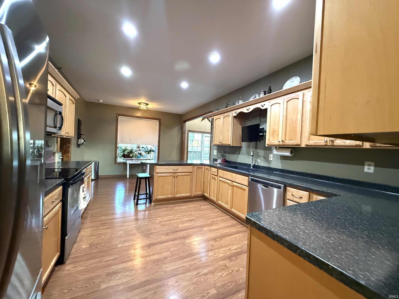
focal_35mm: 14
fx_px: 161
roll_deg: -2.3
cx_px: 200
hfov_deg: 102.1
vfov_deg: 85.7
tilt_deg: -0.7
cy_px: 150
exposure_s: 1/60
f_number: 2.2
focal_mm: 2.22
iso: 1000
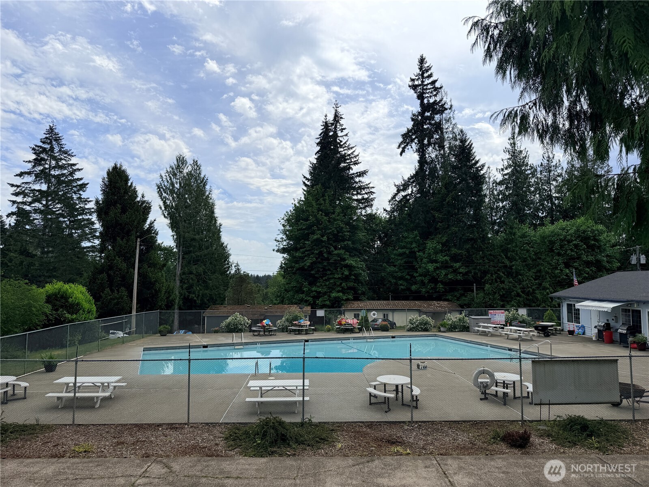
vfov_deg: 56.8
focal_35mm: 24
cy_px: 244
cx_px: 324
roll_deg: +0.3
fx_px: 450
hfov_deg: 71.6
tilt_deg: +4.8
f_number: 1.78
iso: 80
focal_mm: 6.76
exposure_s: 1/8130
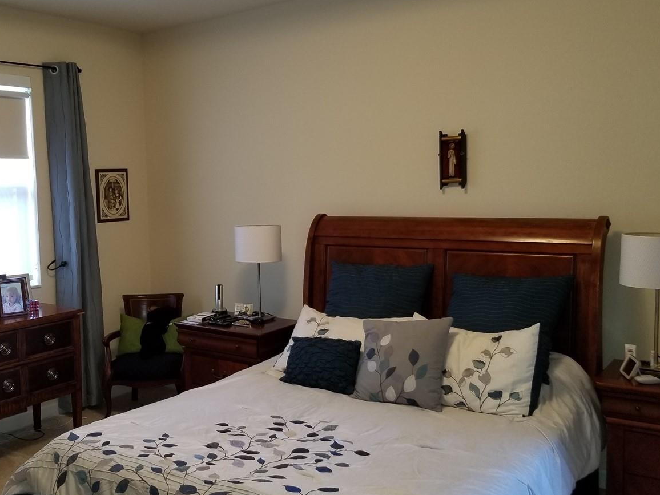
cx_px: 238
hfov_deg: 50.7
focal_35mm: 36
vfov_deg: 39.7
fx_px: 686
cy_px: 247
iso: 125
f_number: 1.7
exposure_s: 1/24
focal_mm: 4.25
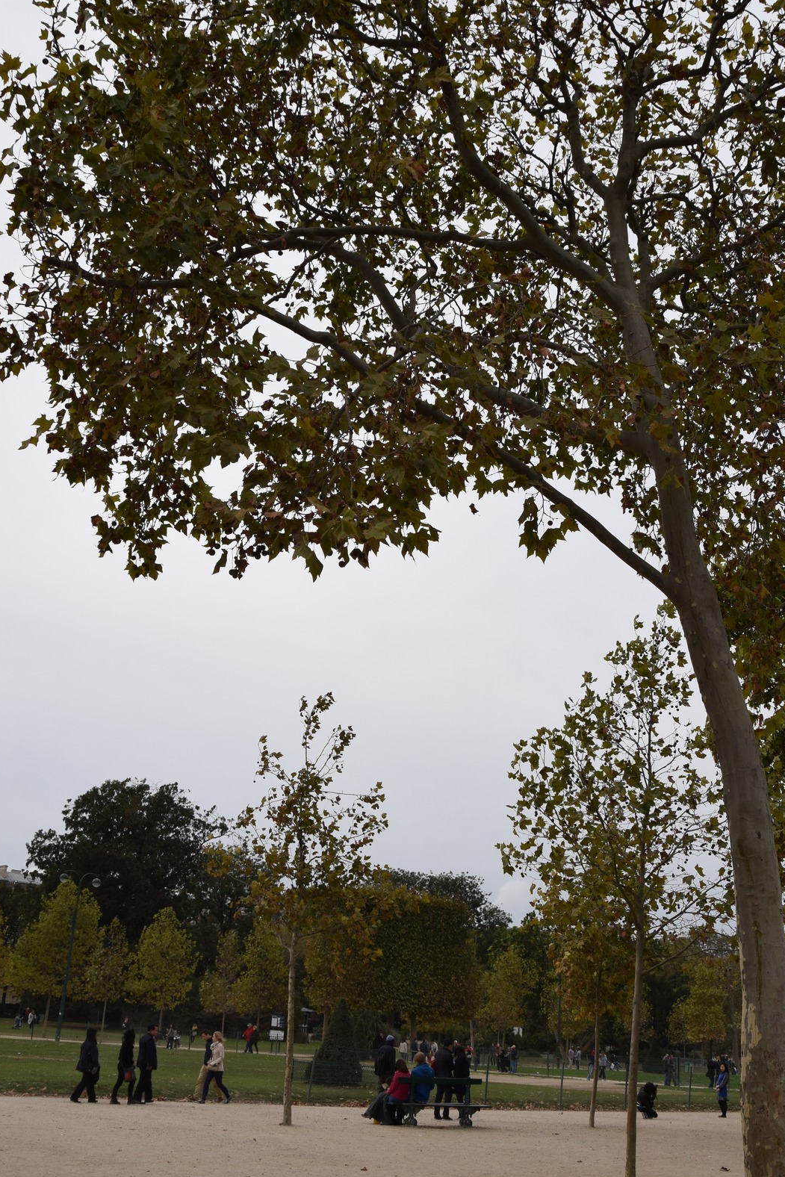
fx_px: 1210
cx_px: 468
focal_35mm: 37
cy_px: 569
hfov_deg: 35.8
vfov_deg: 51.9
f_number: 9
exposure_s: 1/320
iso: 200
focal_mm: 18
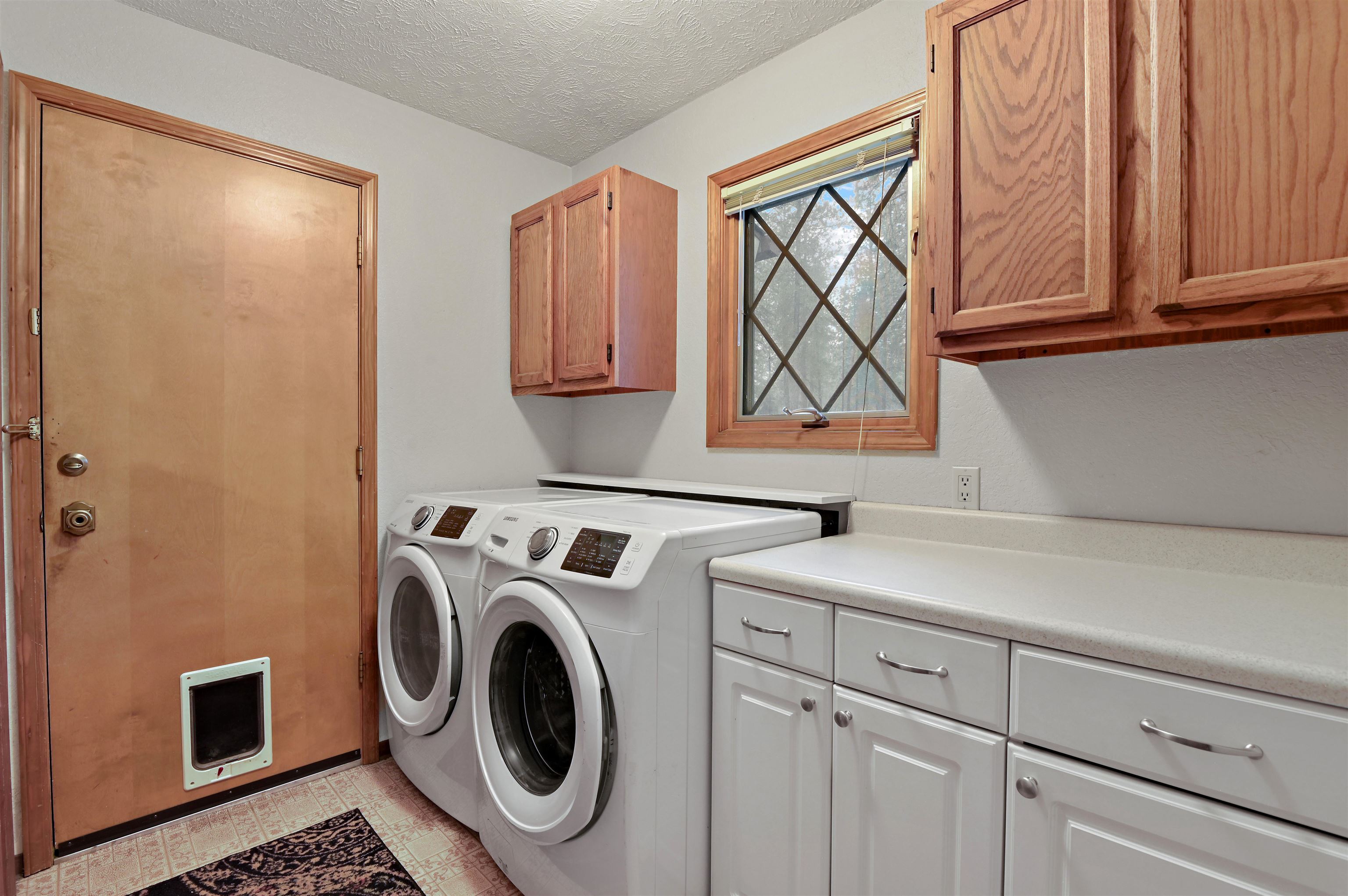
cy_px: 448
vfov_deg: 73.7
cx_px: 674
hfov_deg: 96.8
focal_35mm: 16
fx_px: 599
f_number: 8
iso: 400
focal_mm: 16
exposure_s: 3
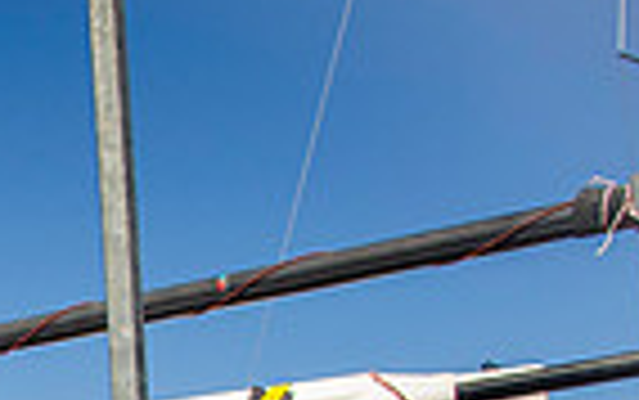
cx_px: -522
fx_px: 1743
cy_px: 737
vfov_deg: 12.0
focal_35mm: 100
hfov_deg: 17.0
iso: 320
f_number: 5
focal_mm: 24
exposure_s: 1/4000
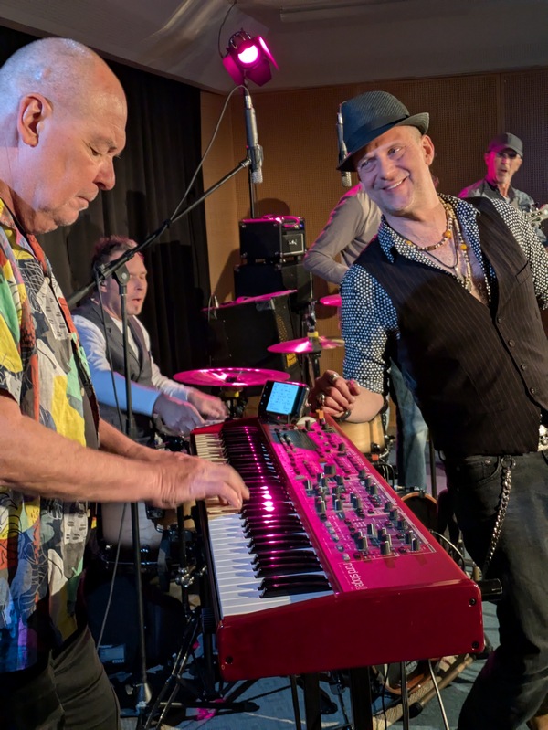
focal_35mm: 51
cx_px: 274
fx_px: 1076
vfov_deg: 37.5
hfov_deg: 28.6
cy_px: 365
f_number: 1.89
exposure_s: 1/50
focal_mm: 5.43
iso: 249
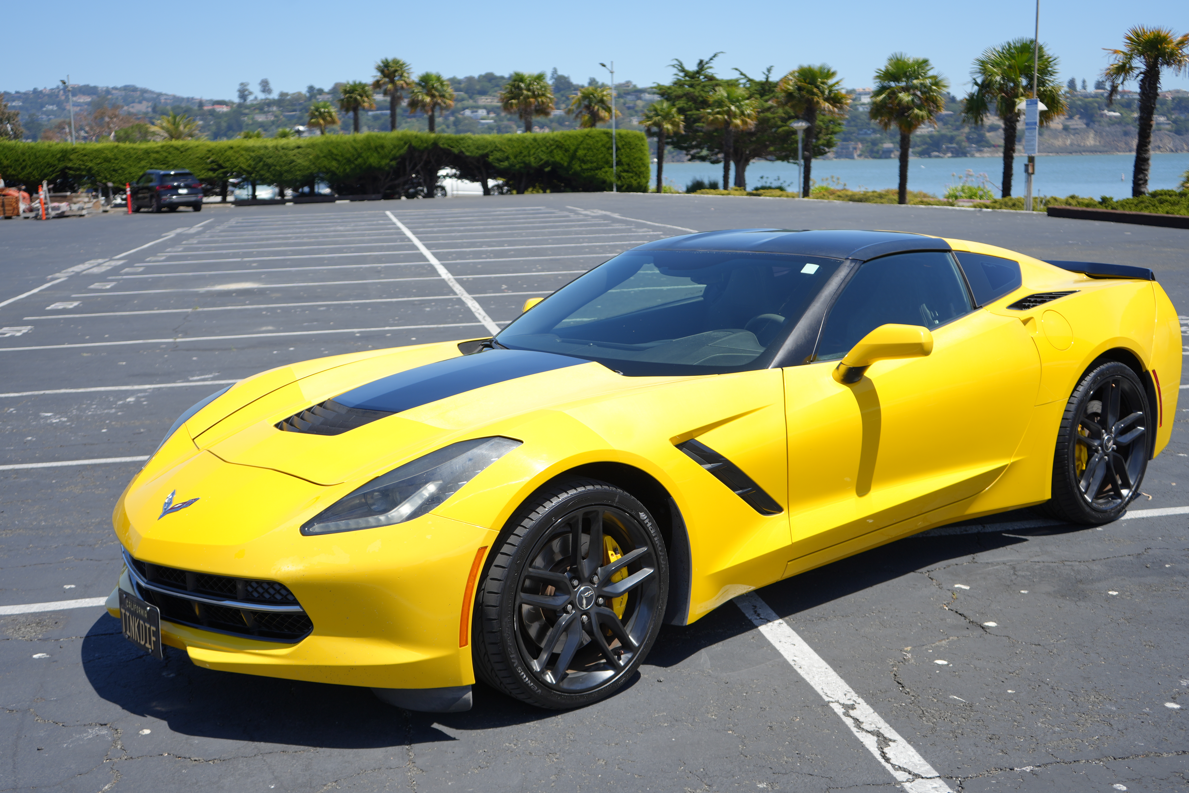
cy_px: 396
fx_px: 1321
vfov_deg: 33.4
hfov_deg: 48.5
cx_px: 594
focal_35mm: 40
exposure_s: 1/640
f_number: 4.5
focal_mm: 40
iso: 100
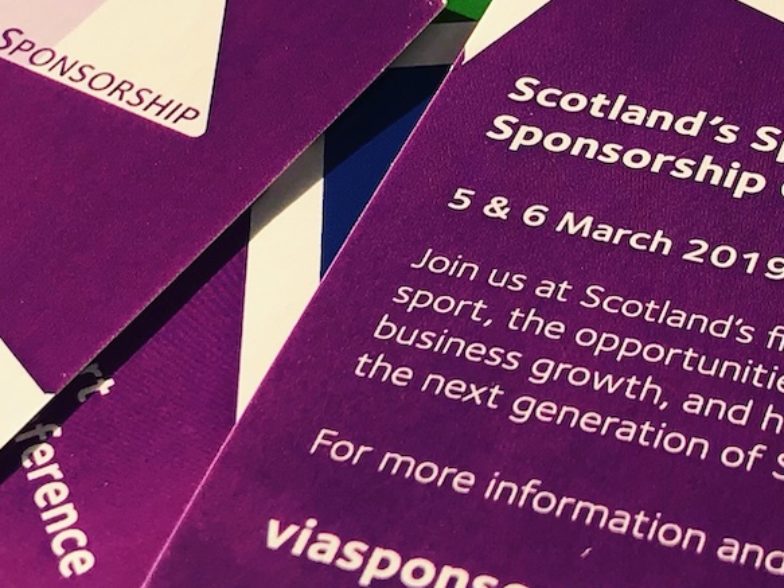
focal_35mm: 96
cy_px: 1
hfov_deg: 20.2
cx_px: 633
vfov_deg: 15.1
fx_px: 2174
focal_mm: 3.99
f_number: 1.8
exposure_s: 1/257
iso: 20
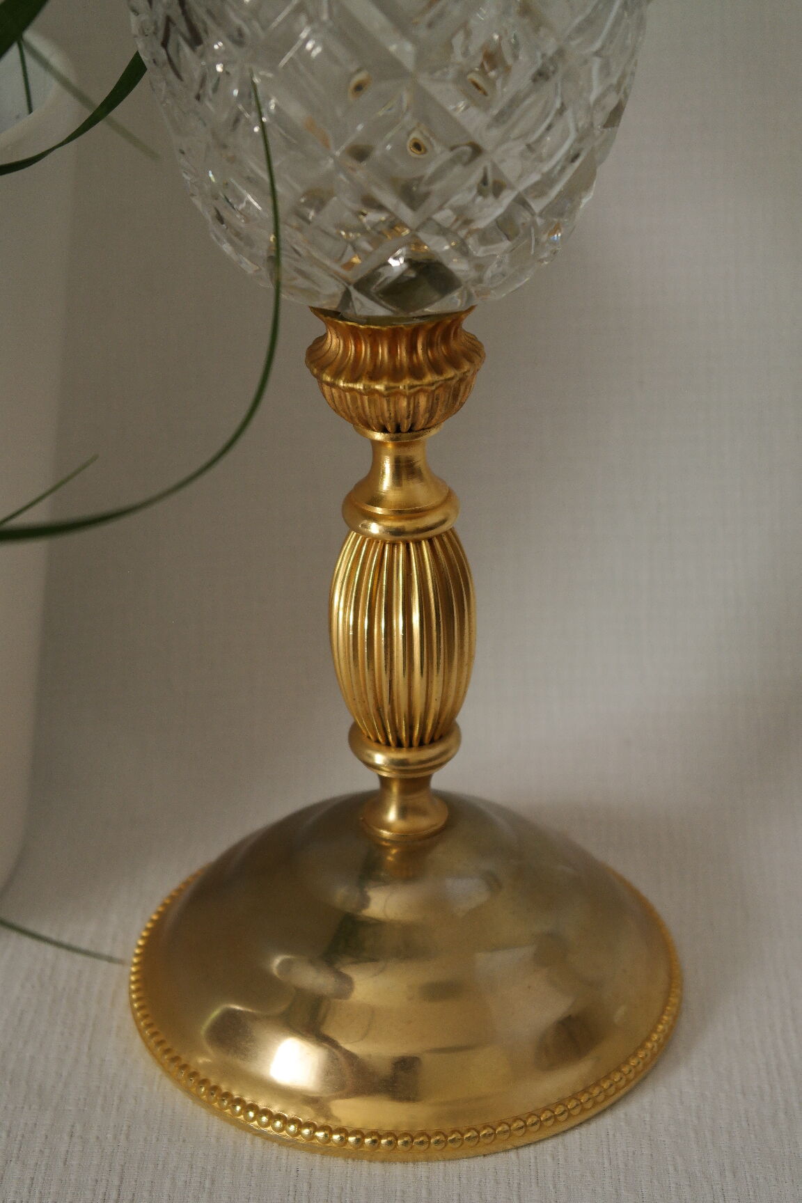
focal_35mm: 77
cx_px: 401
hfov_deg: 17.7
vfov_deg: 26.3
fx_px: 2573
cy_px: 602
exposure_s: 1/30
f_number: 5.6
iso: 800
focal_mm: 50
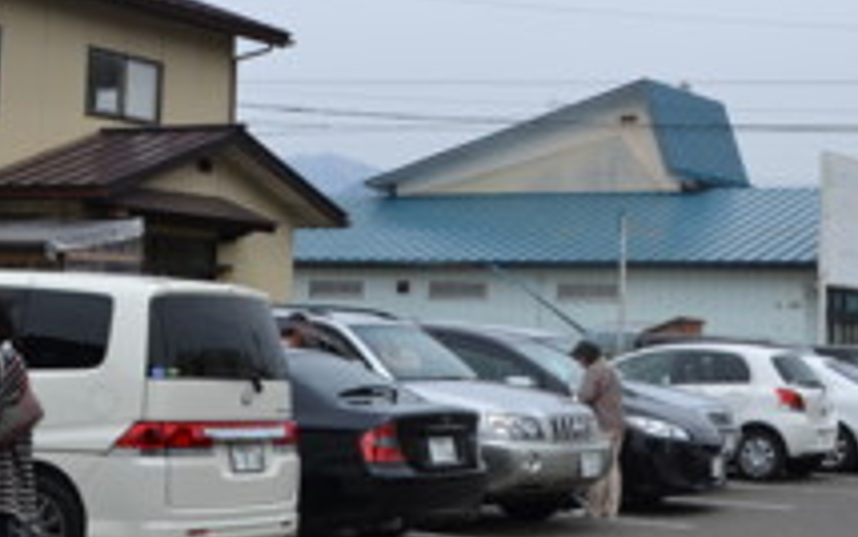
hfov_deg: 23.0
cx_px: 497
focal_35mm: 90
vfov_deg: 14.5
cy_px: 124
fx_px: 2106
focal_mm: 28
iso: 100
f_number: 8
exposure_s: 1/250
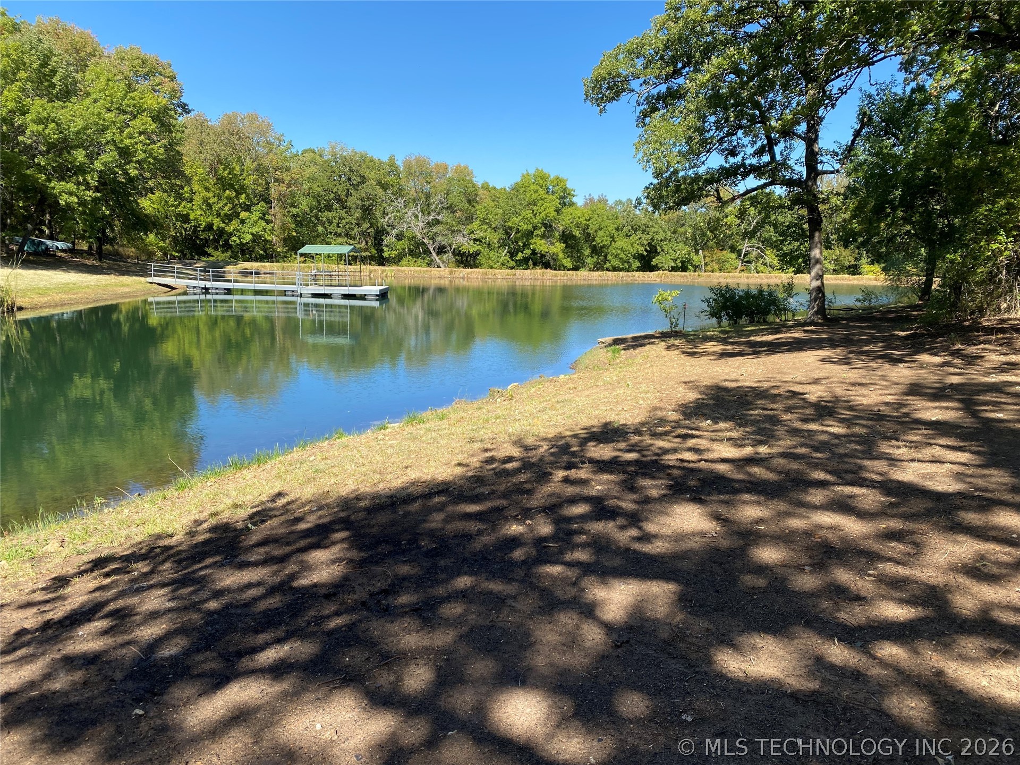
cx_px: 510
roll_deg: -1.6
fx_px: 766
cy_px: 382
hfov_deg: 67.3
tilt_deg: -11.1
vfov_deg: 53.1
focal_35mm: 26
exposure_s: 1/1395
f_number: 1.8
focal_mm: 4.25
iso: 32
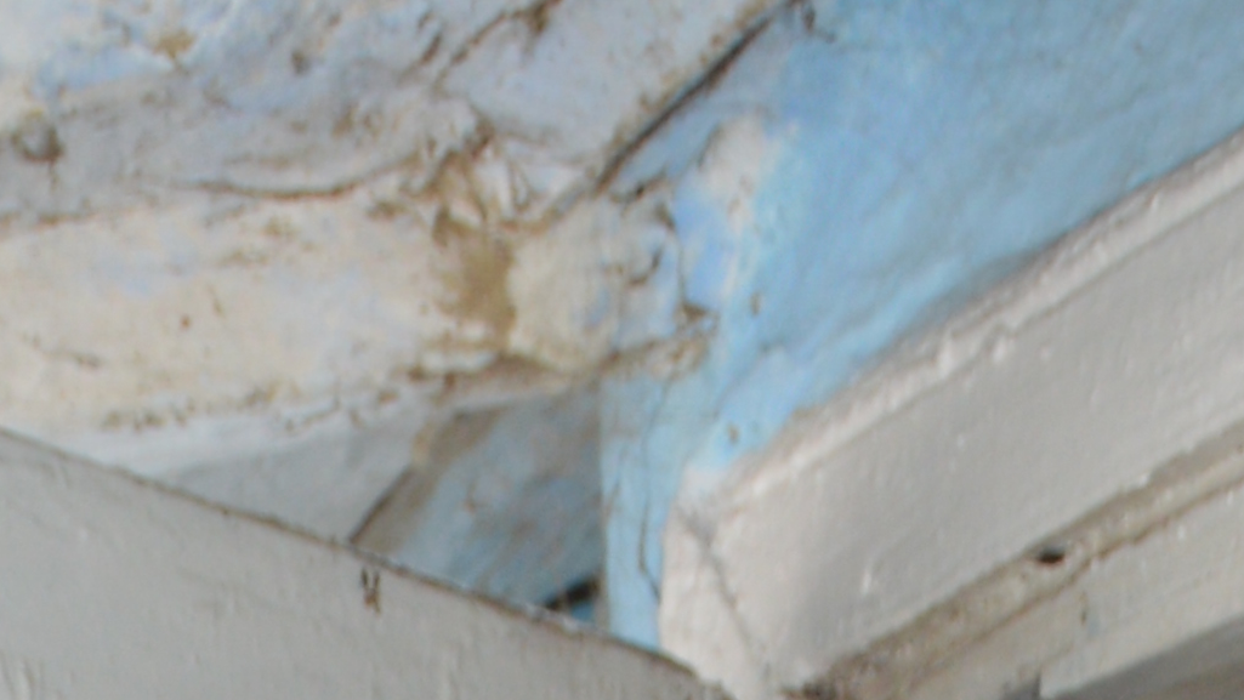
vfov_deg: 4.3
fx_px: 8512
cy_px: 3137
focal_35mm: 258
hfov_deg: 8.4
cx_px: 818
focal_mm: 28
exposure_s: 1/125
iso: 250
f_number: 5.6
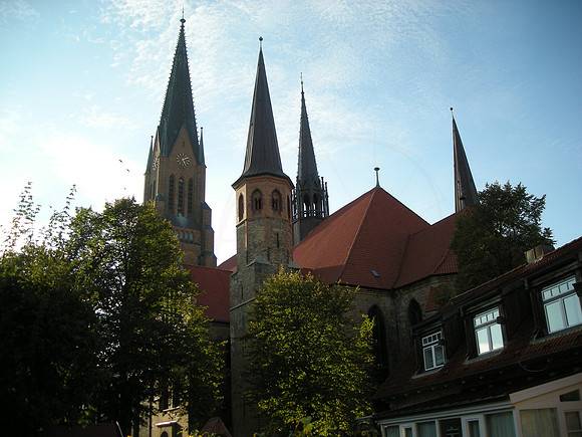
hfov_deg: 52.6
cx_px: 291
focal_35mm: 35
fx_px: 588
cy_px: 218
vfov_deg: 40.7
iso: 50
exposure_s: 1/405
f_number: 2.8
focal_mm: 5.7
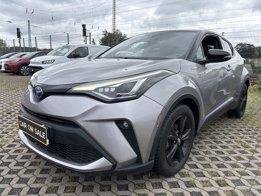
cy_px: 98
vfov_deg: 53.1
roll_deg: -1.6
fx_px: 196
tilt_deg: -12.2
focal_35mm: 26
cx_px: 130
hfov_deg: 67.3
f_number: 1.6
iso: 50
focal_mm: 5.96
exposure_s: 1/2105
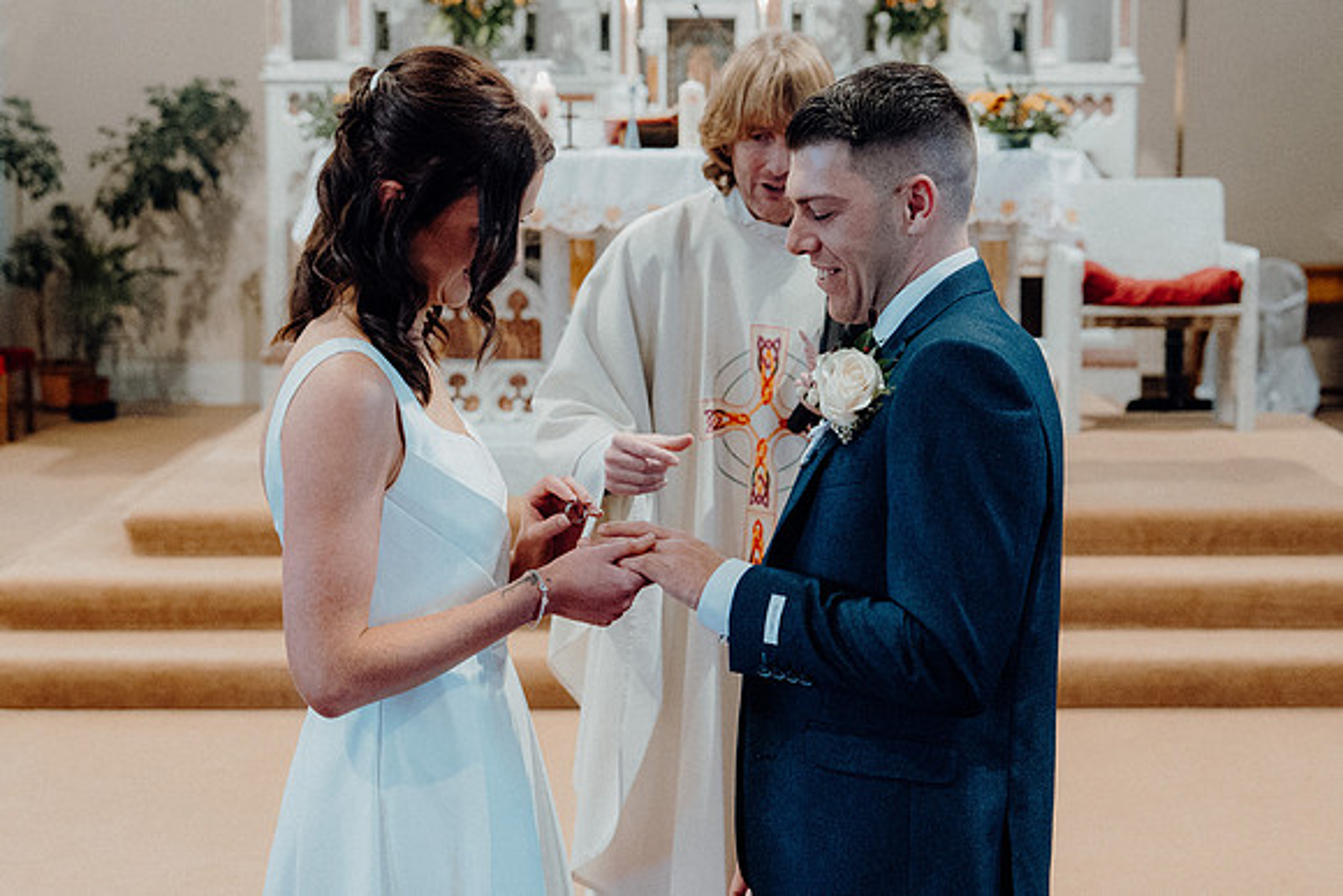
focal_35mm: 67
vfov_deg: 20.3
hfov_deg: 30.1
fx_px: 2500
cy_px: 448
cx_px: 672
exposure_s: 1/160
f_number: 3.5
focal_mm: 45
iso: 4000
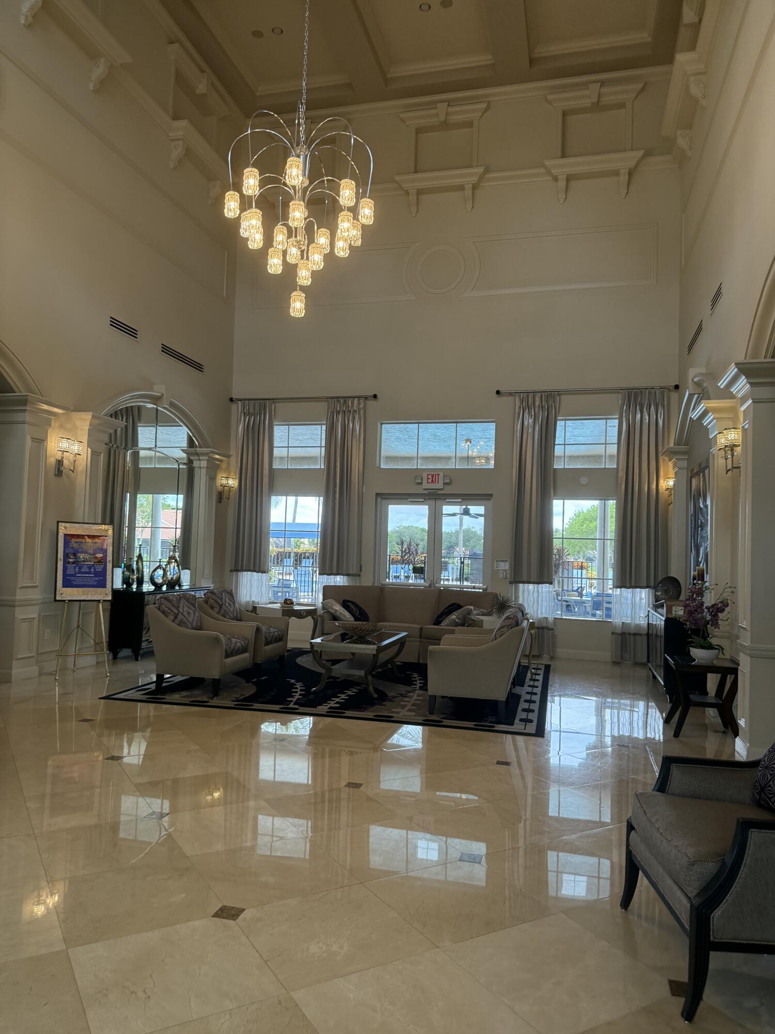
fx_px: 716
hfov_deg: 56.8
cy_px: 517
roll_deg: -2.2
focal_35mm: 24
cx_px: 388
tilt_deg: +5.0
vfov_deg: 71.6
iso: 160
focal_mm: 6.76
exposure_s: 1/236
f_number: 1.78
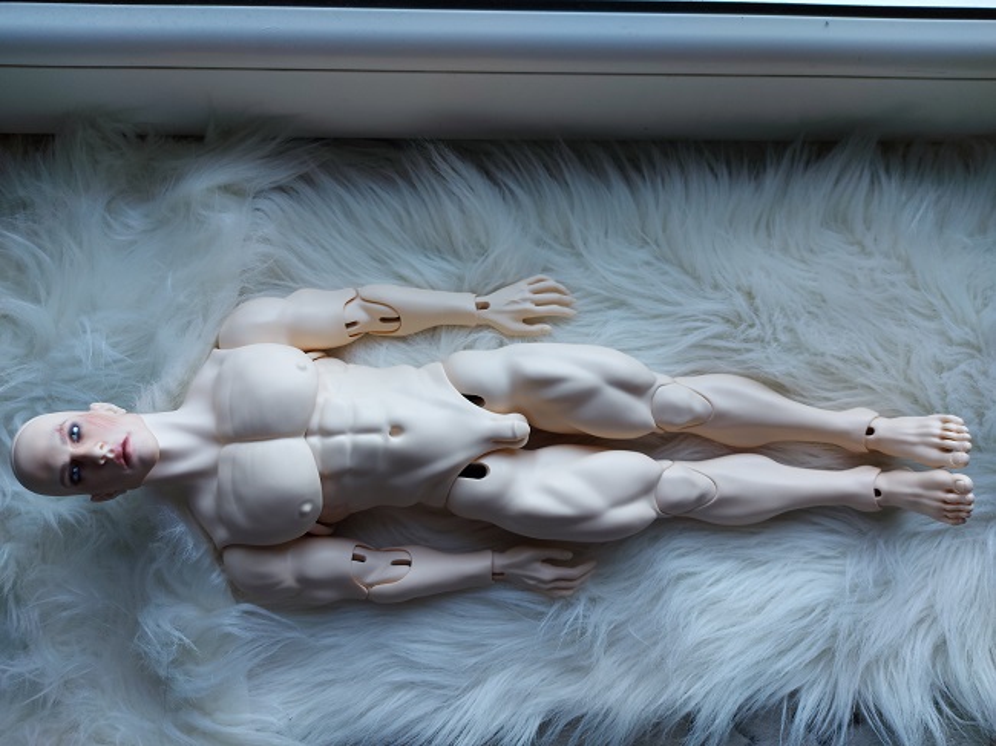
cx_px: 498
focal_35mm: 24
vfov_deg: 56.8
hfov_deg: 71.6
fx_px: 690
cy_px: 373
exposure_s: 1/50
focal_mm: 5.23
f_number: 1.8
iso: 40
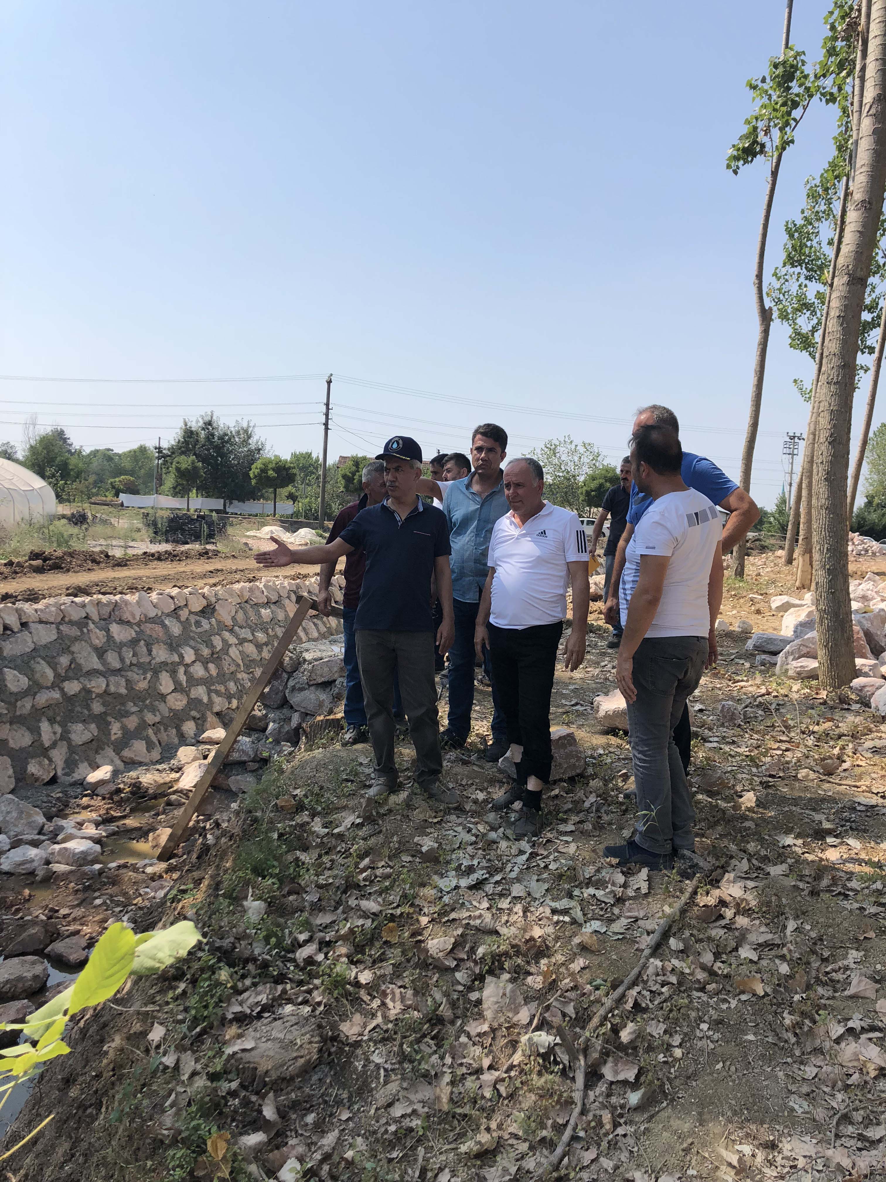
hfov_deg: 49.7
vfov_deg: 63.4
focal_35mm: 28
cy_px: 591
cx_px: 443
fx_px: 956
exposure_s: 1/2288
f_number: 1.8
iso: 20
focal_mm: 3.99
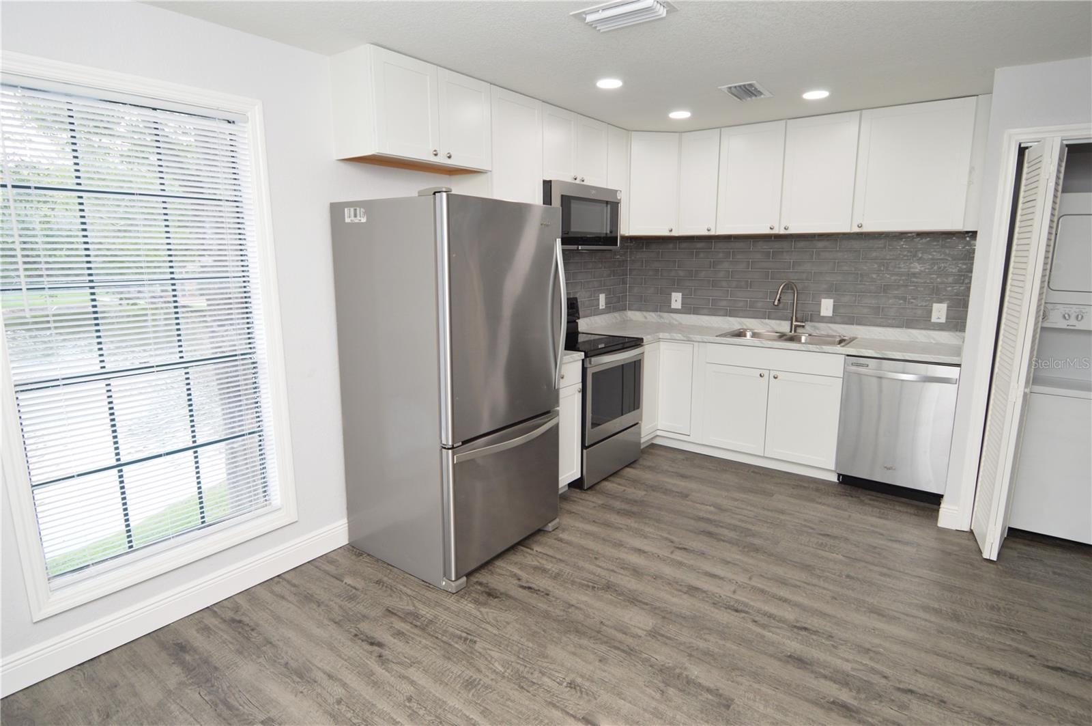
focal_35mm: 18
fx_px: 545
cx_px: 546
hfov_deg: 90.1
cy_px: 363
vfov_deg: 67.3
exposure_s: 1/80
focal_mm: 12
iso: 400
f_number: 4.5
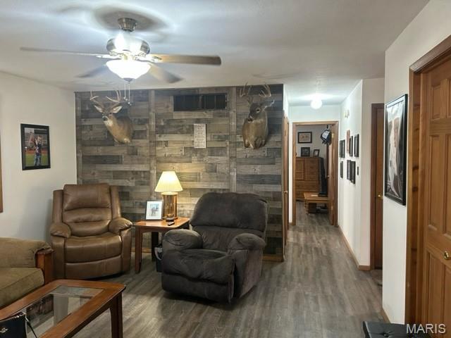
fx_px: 339
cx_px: 226
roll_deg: +0.3
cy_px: 169
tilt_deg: -1.2
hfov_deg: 67.3
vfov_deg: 53.1
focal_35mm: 26
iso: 250
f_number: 1.5
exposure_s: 1/60
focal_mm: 5.7
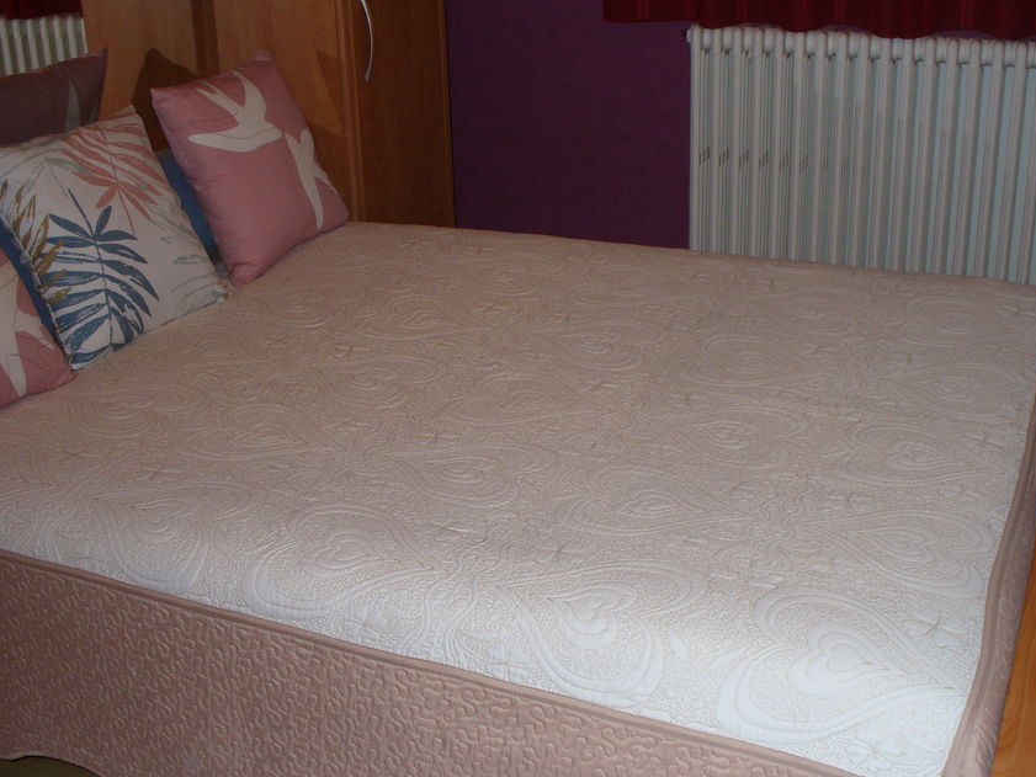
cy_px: 421
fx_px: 1317
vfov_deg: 32.9
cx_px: 517
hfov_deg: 42.9
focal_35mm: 44
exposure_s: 1/60
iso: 100
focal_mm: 6.1
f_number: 2.8
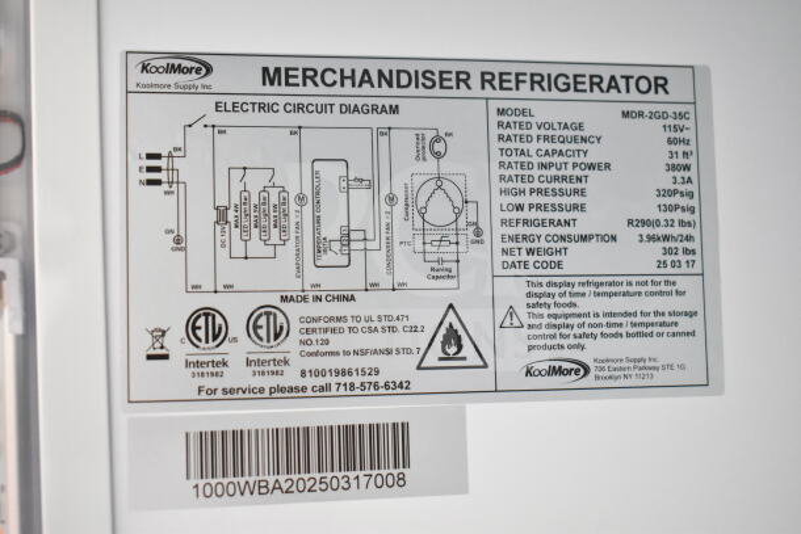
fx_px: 1168
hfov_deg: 37.8
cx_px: 400
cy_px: 267
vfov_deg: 25.8
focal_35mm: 52
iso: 10000
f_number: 4.5
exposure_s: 1/60
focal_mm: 35
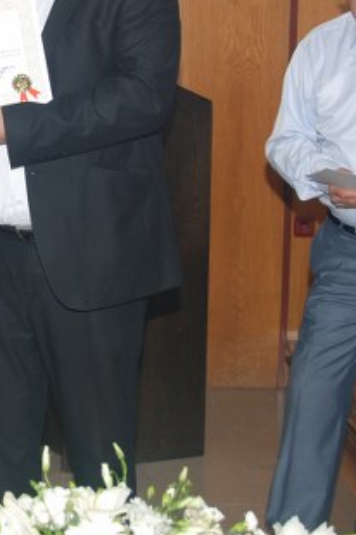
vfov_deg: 20.1
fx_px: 1501
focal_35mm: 101
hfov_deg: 13.3
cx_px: -3
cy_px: 154
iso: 200
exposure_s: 1/60
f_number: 4
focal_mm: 26
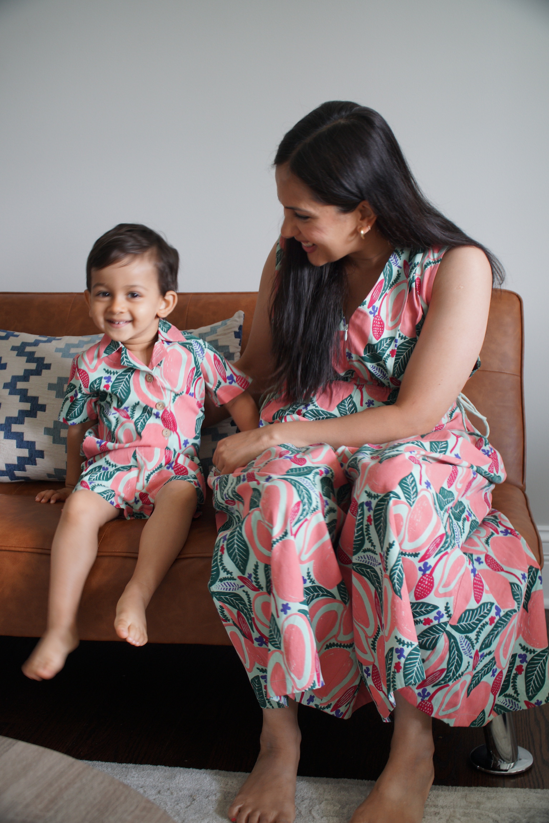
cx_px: 274
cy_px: 412
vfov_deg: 49.5
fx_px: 891
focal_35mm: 39
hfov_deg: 34.2
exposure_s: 1/13
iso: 160
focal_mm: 26
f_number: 4
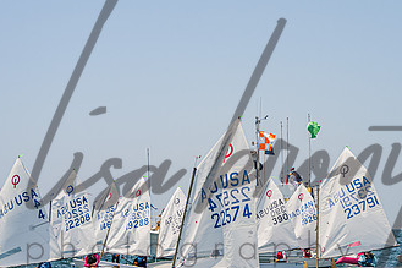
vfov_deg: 15.0
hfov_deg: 22.2
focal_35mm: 91
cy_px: 157
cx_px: 292
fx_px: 1016
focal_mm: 50
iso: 250
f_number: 5.6
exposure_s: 1/2000
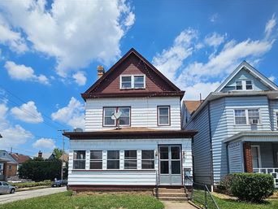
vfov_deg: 65.4
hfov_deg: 84.6
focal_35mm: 19
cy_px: 152
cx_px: 137
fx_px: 153
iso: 50
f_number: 2.2
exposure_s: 1/3657
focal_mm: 2.2
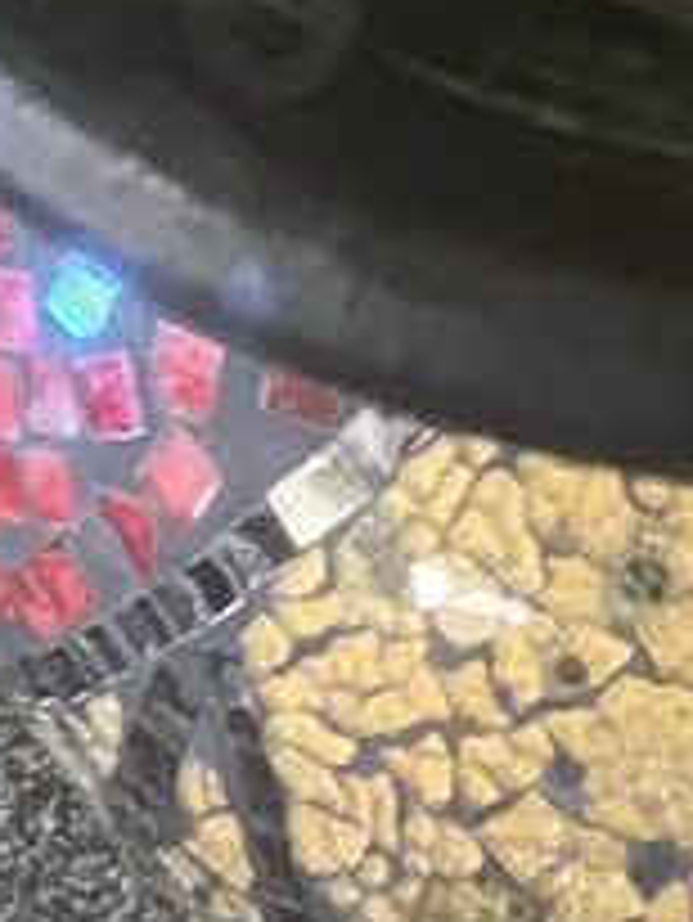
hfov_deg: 10.4
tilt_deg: -60.4
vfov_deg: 12.6
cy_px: -850
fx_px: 3733
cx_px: 914
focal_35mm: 140
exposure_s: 1/25
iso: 500
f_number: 1.8
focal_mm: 3.99
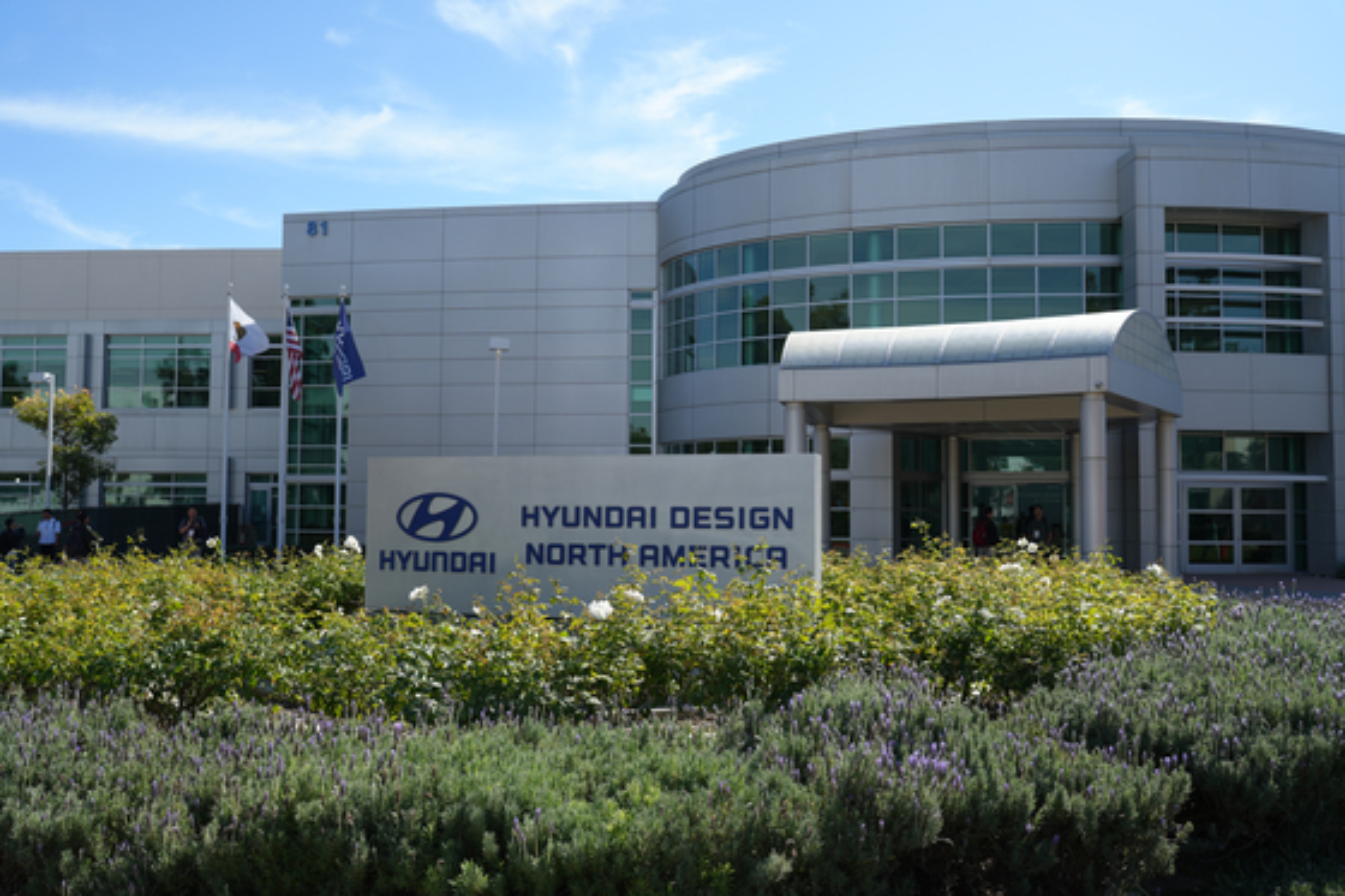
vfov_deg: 41.1
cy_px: 448
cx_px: 672
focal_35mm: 32
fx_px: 1195
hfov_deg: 58.7
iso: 125
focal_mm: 32
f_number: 5.6
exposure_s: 1/500
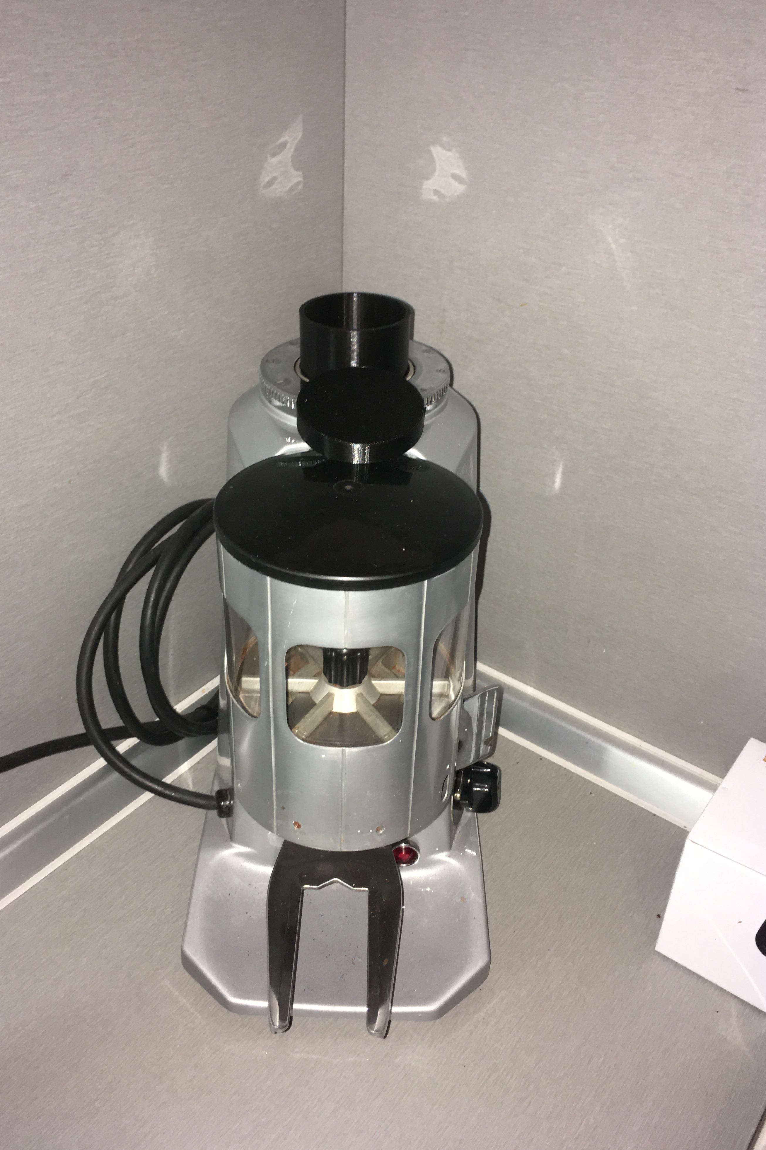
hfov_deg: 42.3
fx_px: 989
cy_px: 567
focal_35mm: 31
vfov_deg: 60.3
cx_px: 354
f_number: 2.2
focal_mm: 4.15
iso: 50
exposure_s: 1/17
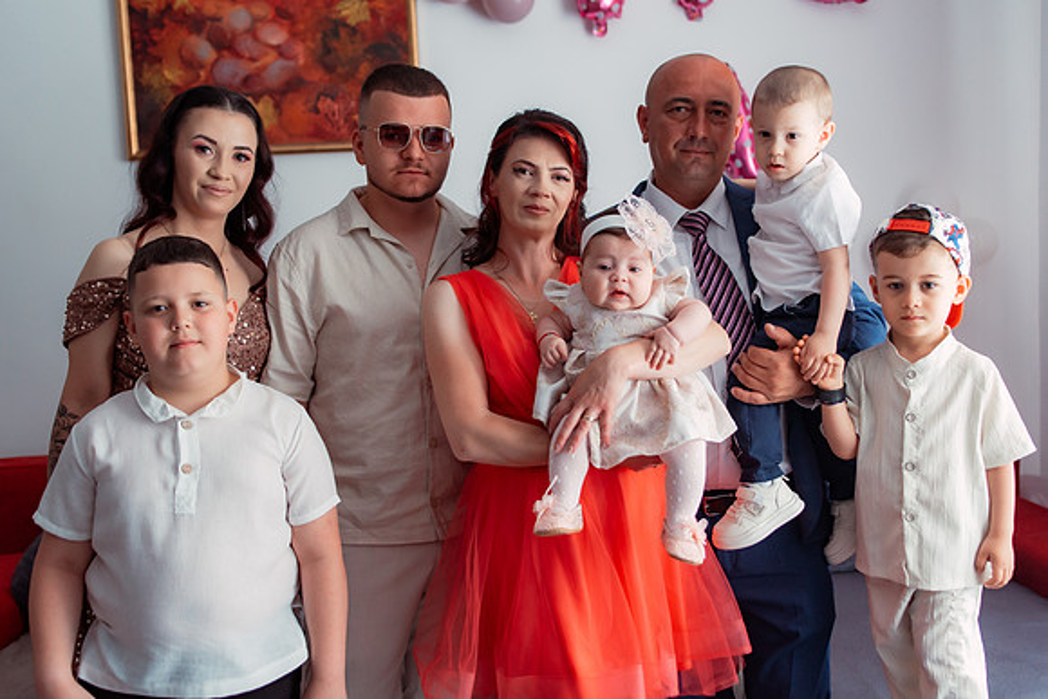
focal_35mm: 37
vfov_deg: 36.4
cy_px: 345
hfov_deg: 52.4
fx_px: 1064
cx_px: 540
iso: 800
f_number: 2.5
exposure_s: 1/200
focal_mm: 35
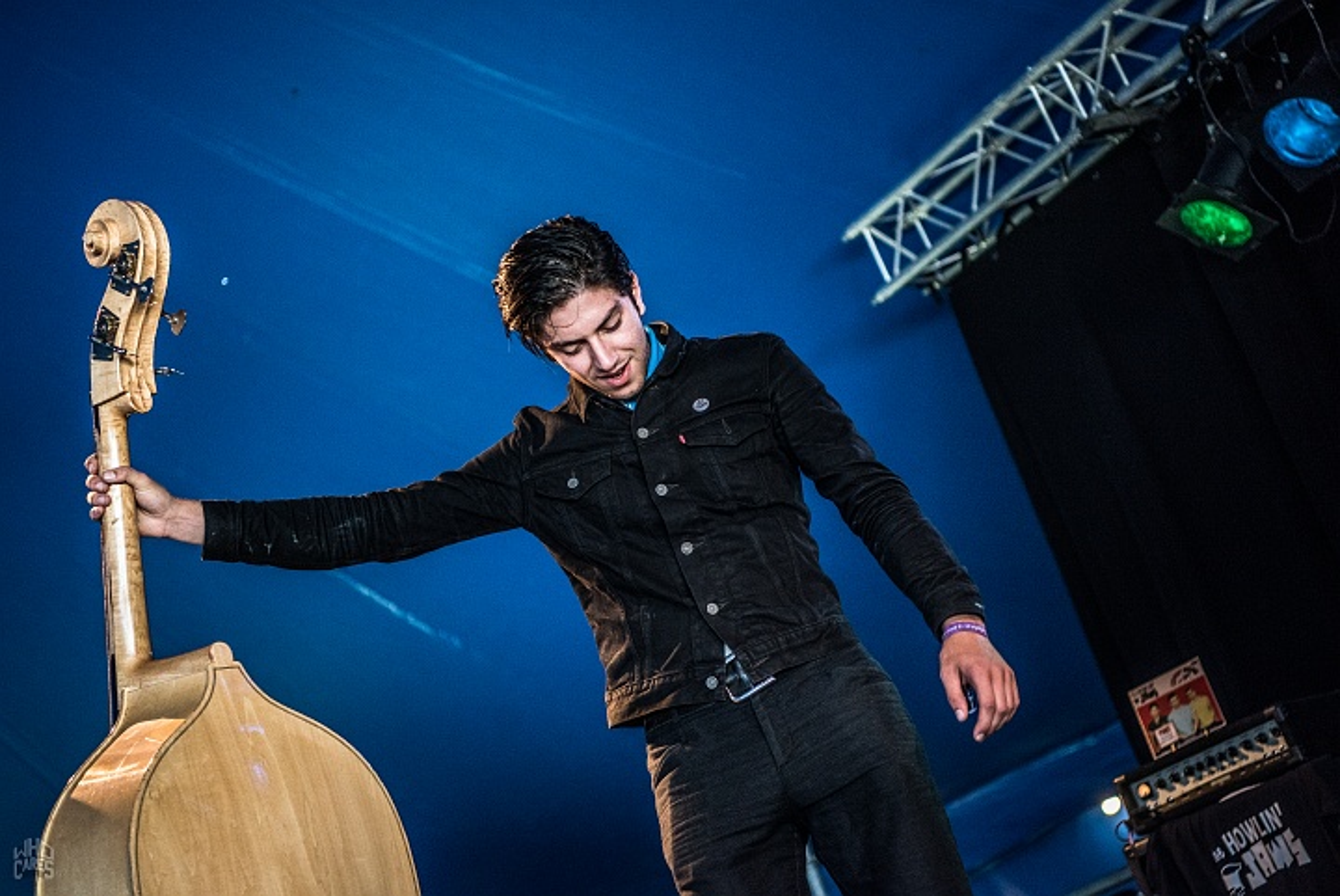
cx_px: 670
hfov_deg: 28.8
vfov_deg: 19.5
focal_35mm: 70
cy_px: 448
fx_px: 2607
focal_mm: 70
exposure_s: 1/125
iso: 800
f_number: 2.8
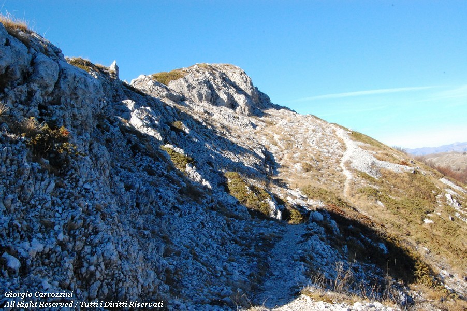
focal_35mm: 39
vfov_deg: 34.2
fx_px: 506
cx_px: 234
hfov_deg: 49.6
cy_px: 156
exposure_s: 1/250
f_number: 25
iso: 1600
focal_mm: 26
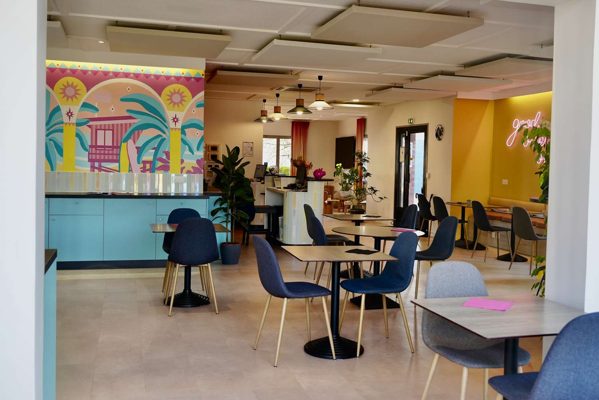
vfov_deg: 39.2
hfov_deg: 56.2
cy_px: 200
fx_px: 561
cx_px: 300
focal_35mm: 34
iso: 250
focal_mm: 33.7
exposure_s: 1/60
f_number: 4
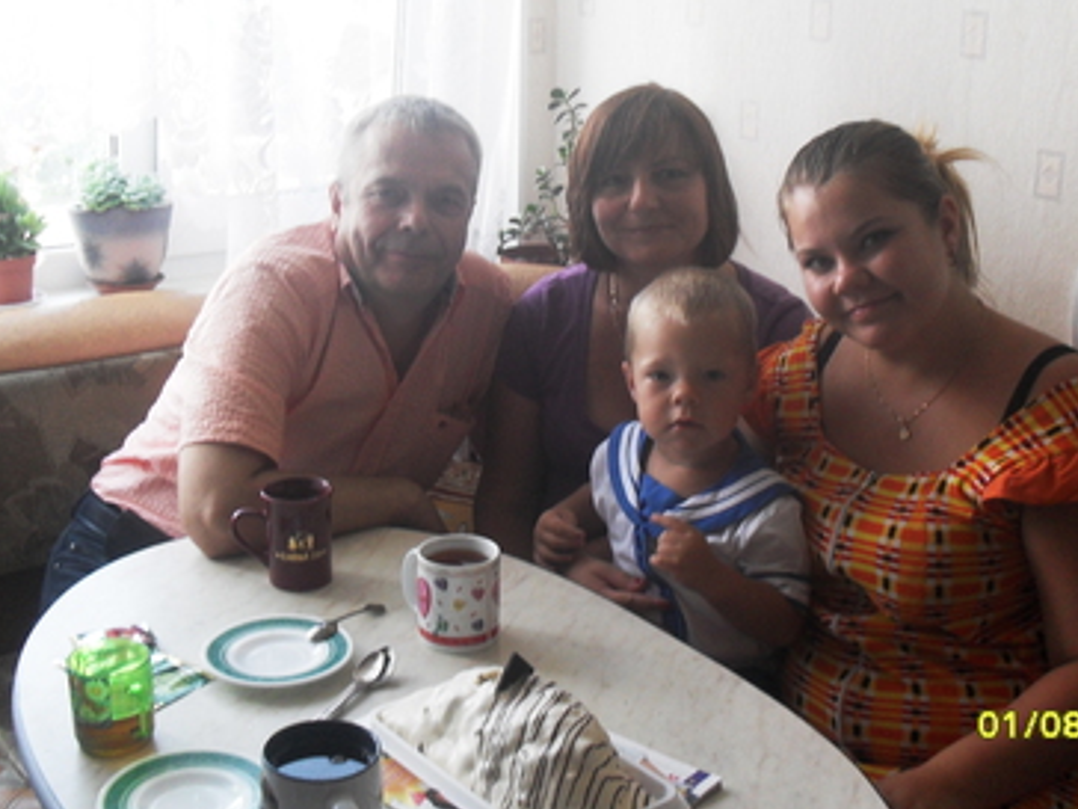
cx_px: 578
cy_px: 320
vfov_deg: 30.8
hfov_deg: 40.4
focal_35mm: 47
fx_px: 1464
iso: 100
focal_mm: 6.3
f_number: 2.8
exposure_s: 1/45
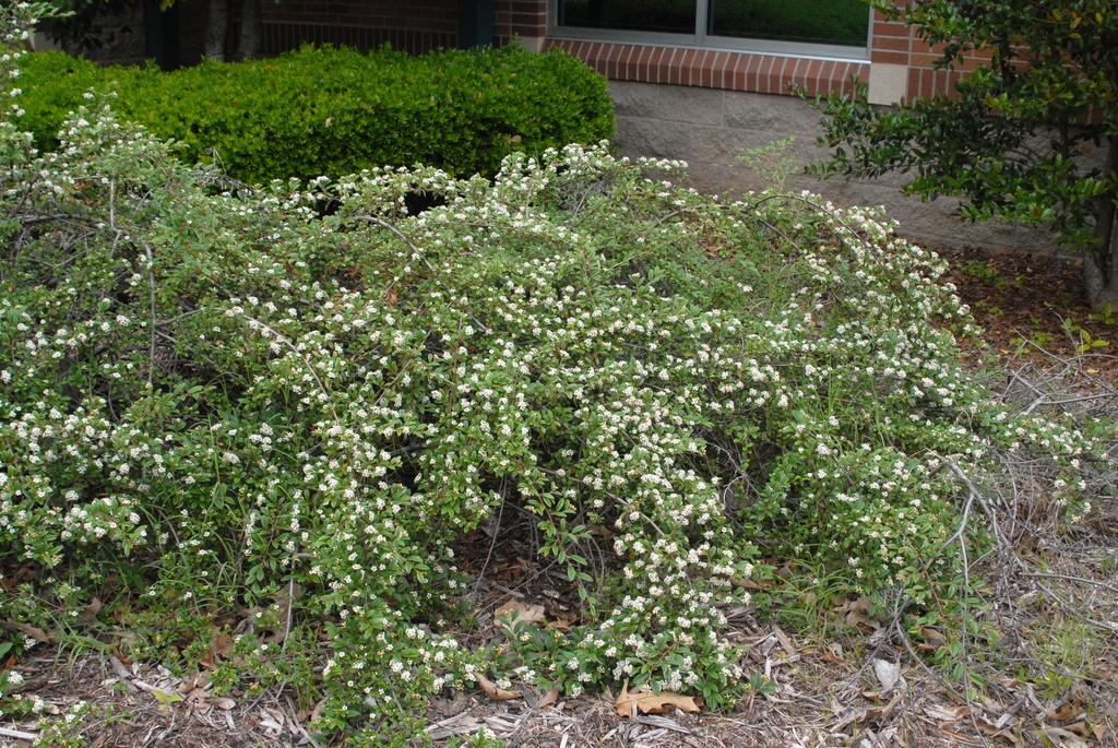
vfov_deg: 32.0
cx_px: 559
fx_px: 1306
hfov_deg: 46.4
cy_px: 374
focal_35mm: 42
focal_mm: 28
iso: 400
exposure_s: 1/320
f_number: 9
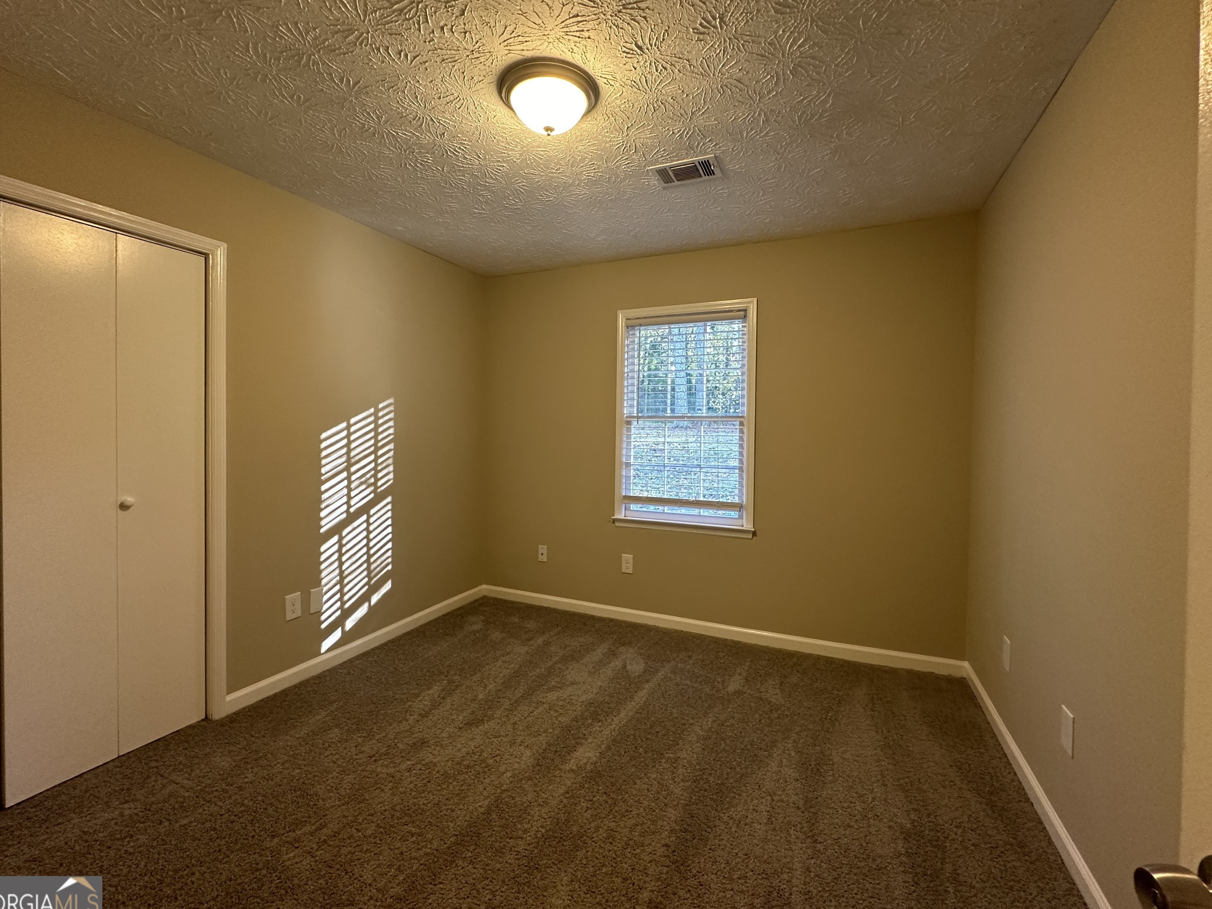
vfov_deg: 81.7
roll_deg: -0.7
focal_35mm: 15
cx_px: 606
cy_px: 438
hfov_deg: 98.2
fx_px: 525
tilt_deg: -2.0
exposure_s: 1/60
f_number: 2.2
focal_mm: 2.22
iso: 250
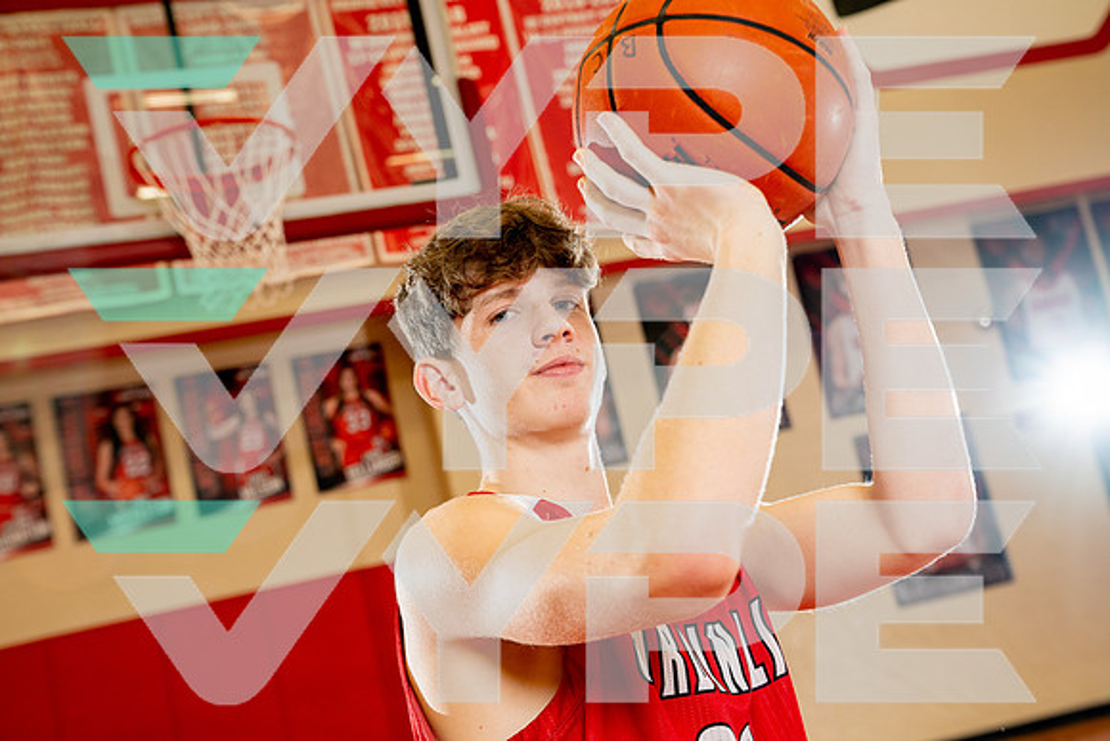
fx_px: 1511
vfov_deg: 27.5
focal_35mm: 49
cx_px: 555
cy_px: 370
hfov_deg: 40.3
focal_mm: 49
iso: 500
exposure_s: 1/250
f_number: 4.5
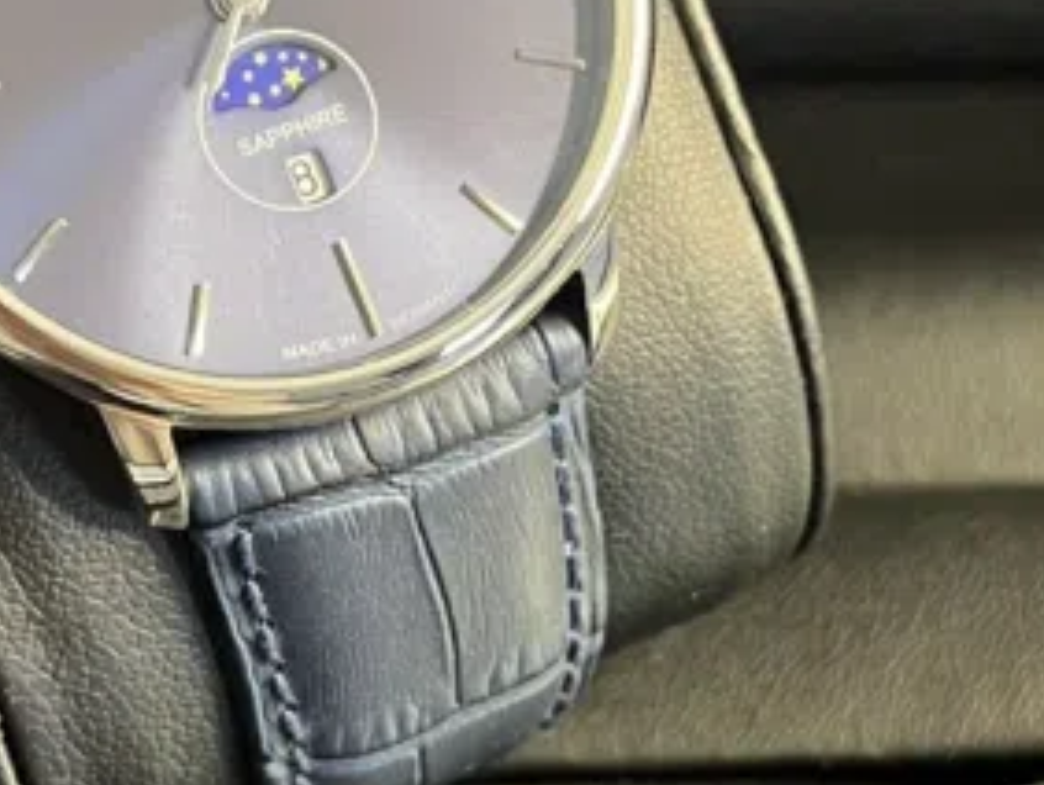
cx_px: 648
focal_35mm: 59
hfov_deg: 32.5
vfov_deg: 24.8
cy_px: 467
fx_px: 1781
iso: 125
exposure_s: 1/50
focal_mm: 5.1
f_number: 1.6
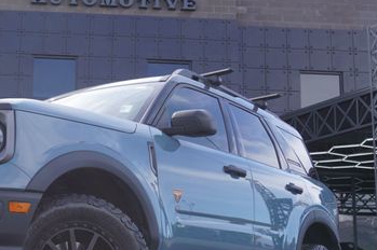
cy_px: 156
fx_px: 721
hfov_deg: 28.6
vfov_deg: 19.7
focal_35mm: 69
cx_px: 68
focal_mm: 25
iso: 100
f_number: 7.1
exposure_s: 1/100
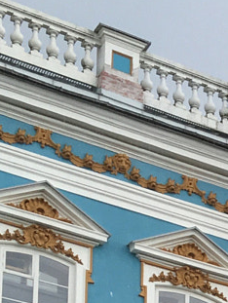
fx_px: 1306
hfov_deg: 9.1
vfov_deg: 11.6
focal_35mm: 149
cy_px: 649
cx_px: 513
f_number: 2.2
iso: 25
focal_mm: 4.15
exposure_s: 1/490
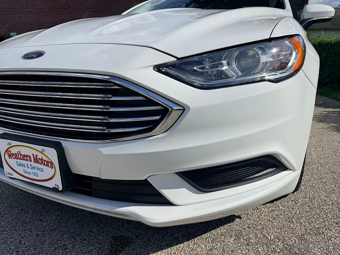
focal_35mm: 24
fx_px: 236
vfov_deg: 56.8
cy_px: 128
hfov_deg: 71.6
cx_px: 170
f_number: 1.78
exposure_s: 1/10309
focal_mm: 6.76
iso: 80
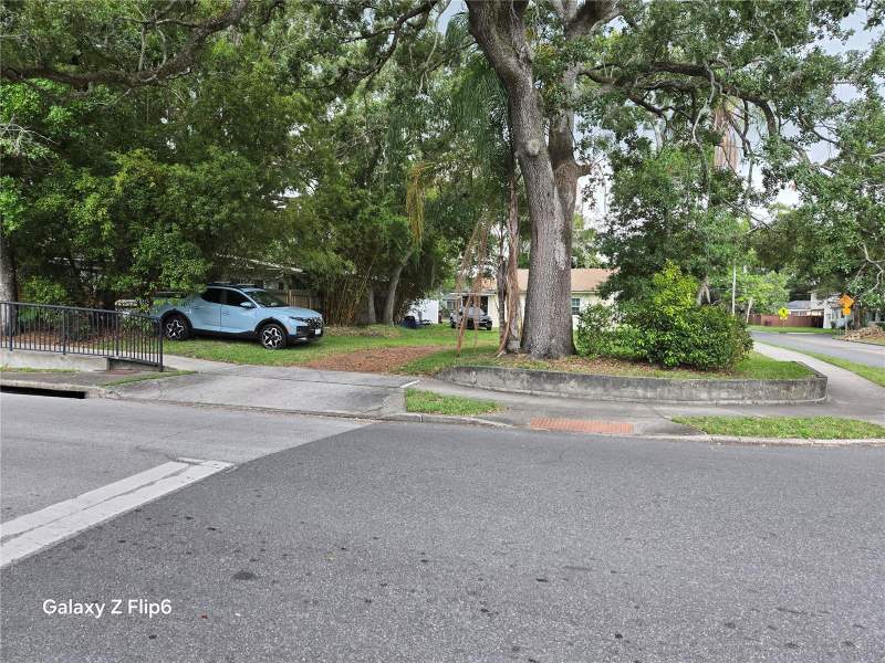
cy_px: 332
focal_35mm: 23
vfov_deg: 58.9
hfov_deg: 73.9
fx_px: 588
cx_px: 442
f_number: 1.8
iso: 100
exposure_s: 1/508
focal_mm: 5.4
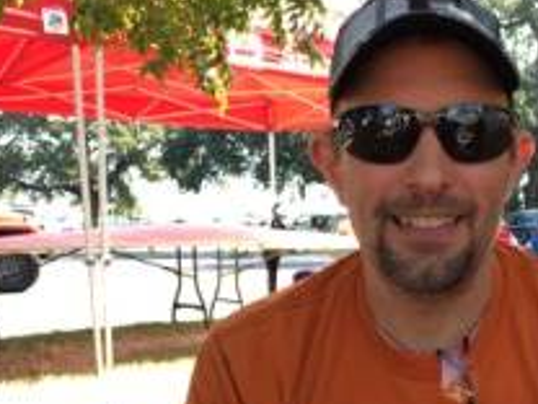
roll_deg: -0.5
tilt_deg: -1.2
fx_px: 793
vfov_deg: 28.2
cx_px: 455
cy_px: 300
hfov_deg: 35.8
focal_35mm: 51
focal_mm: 4.15
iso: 25
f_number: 2.2
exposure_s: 1/120
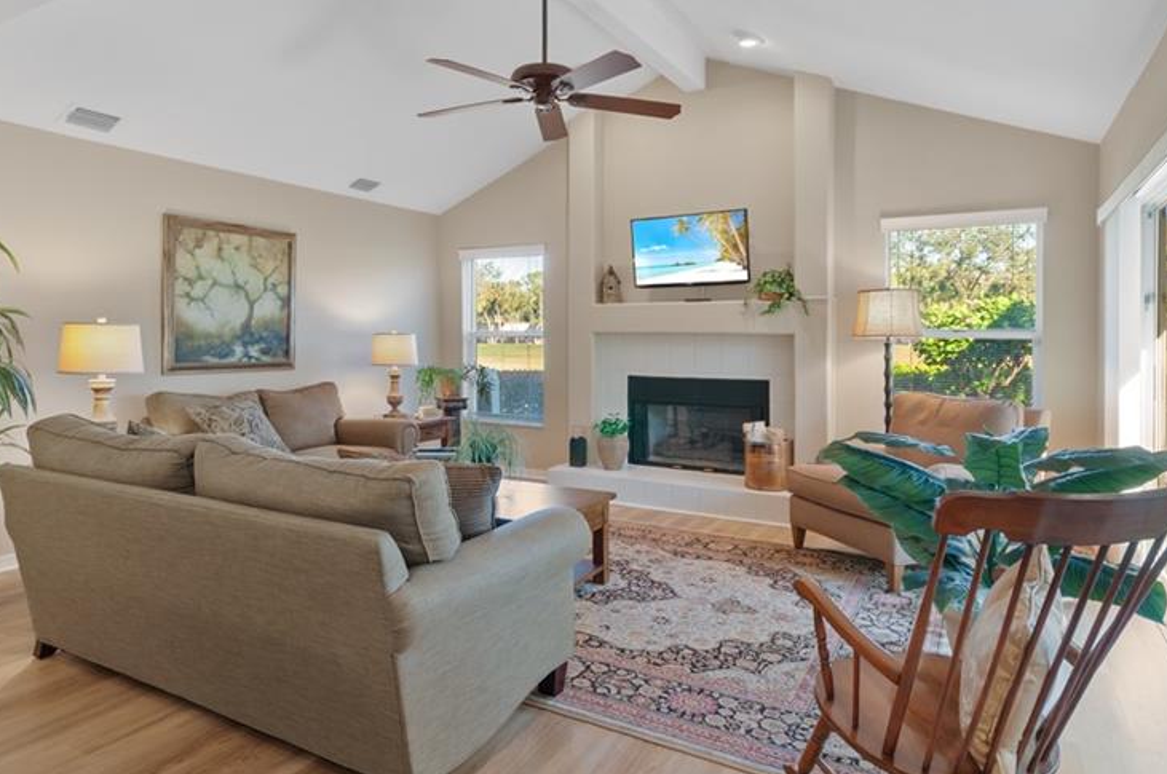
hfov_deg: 81.2
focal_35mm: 21
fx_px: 680
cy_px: 349
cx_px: 551
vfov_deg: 59.2
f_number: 8
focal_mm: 10
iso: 200
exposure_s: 1/1.67
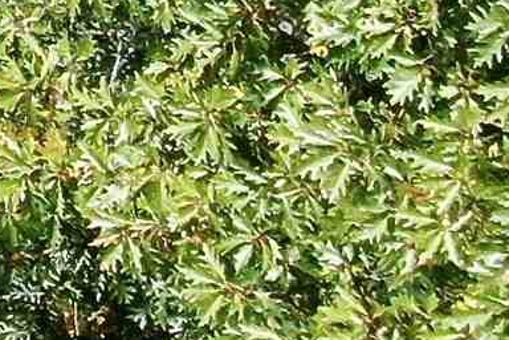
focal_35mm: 358
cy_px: -939
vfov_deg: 3.7
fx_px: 5061
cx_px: -1493
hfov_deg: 5.1
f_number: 3.6
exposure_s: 1/200
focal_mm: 7.39
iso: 100
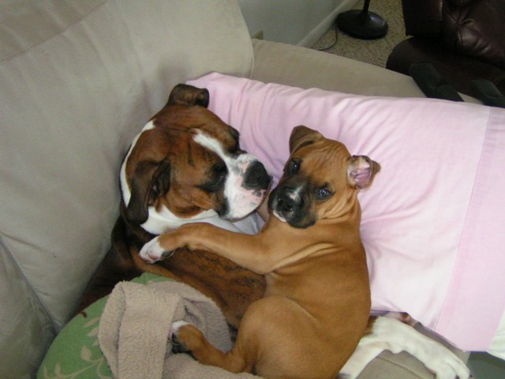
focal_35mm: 38
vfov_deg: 37.7
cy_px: 190
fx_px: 554
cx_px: 252
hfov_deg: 49.0
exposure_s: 1/40
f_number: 2.8
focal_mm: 5.8
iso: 200
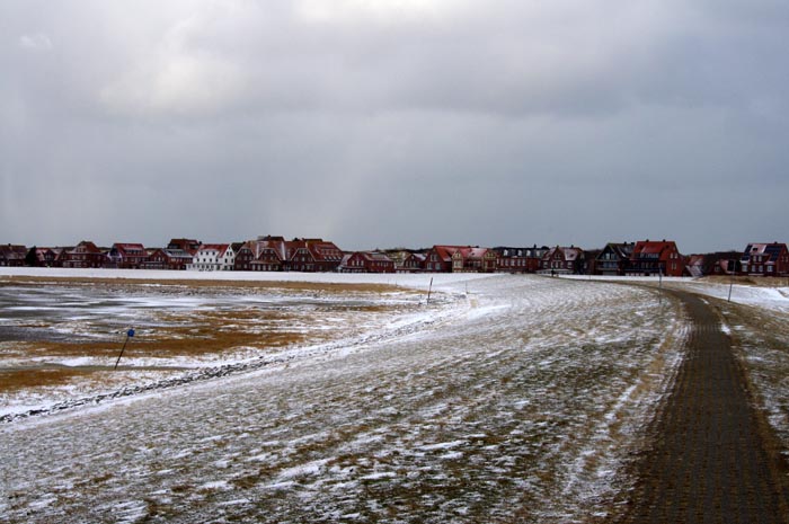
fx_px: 1642
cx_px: 394
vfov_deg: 18.1
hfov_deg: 27.0
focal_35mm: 75
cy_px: 262
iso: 400
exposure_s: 1/200
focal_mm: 50
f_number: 11
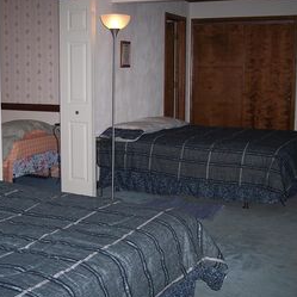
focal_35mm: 51
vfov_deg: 33.4
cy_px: 142
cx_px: 137
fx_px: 495
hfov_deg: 33.4
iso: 100
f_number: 2.8
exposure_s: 1/60
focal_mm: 8
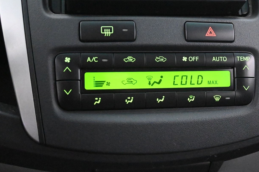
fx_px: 353
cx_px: 155
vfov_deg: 27.5
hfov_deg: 40.2
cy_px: 75
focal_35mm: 49
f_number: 4.2
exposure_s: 1/40
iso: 16000
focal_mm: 24.5
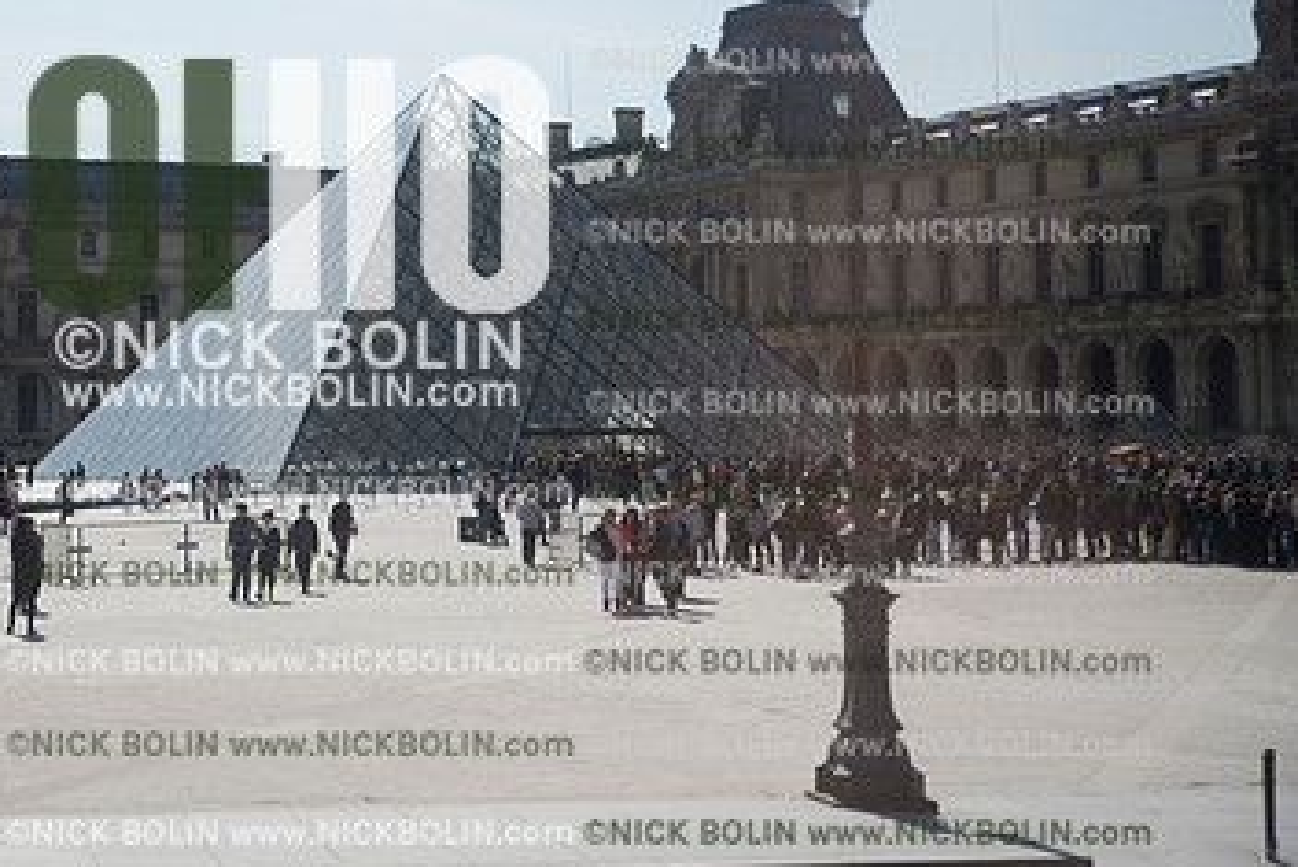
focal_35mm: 79
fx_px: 2849
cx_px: 288
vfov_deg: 17.2
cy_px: 234
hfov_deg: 25.3
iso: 200
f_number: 2.8
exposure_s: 1/2500
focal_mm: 48
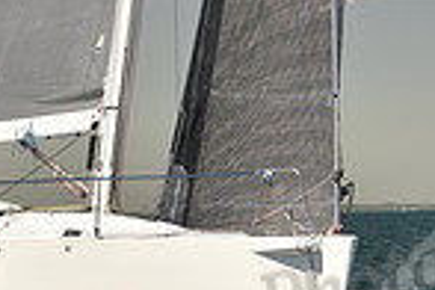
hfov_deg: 5.8
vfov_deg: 3.9
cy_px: 144
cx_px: 109
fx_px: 4301
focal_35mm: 356
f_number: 5
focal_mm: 90
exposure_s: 1/800
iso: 250
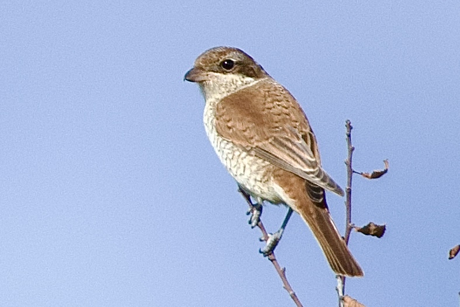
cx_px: 230
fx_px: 12779
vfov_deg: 1.4
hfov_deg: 2.1
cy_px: 154
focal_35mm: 1000
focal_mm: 500
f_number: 5.6
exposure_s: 1/1600
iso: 180
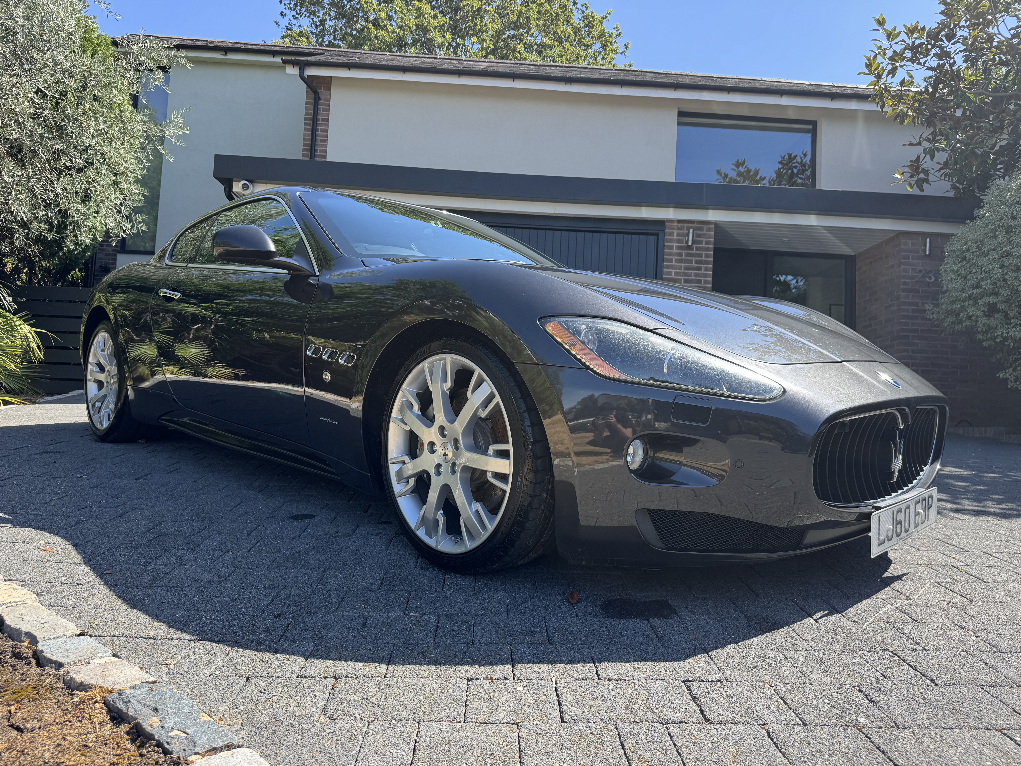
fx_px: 708
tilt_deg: +5.1
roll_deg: -2.8
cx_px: 510
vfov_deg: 56.8
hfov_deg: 71.6
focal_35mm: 24
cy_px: 383
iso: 80
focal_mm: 6.76
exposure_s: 1/1131
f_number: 1.78
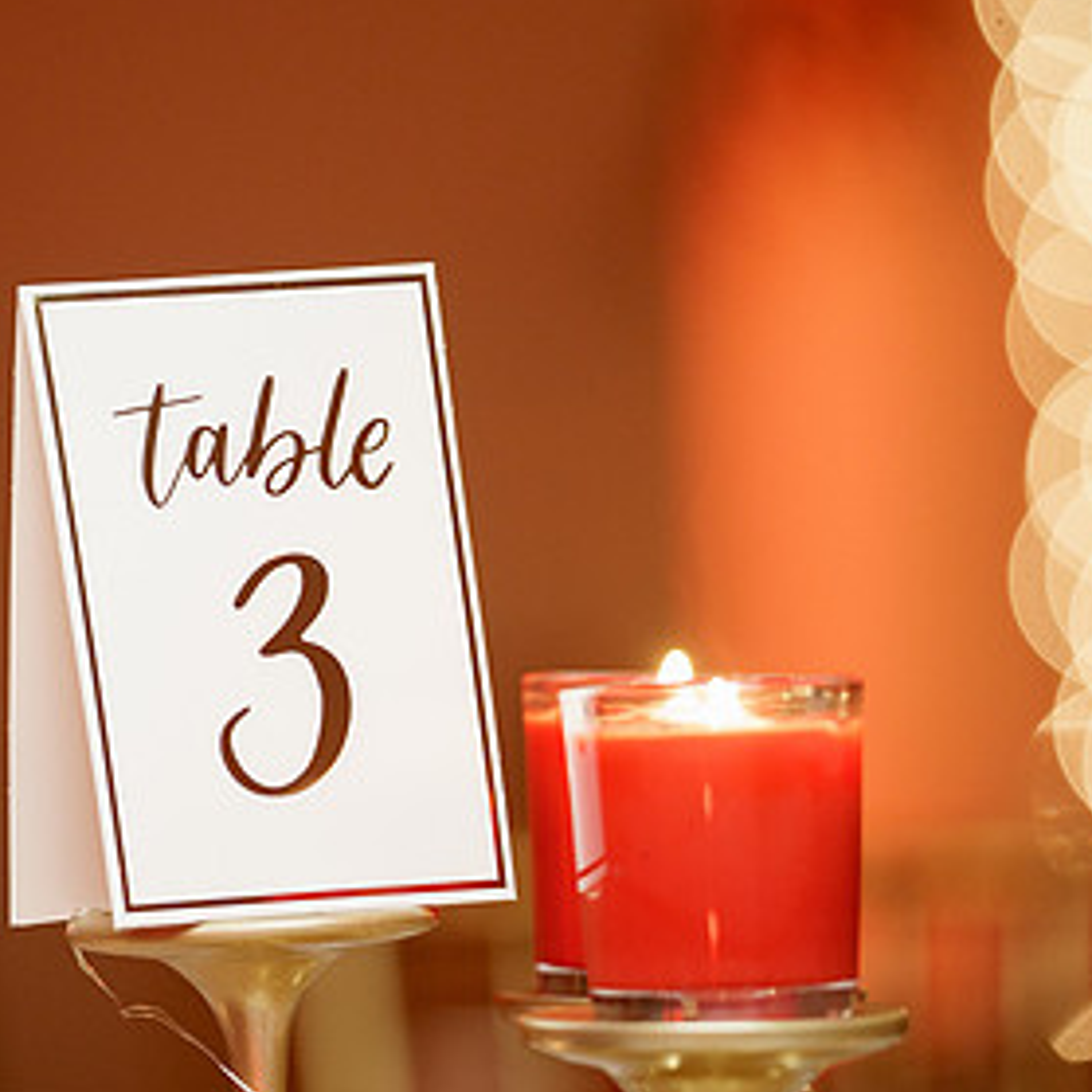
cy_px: 569
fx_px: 9779
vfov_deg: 6.4
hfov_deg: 6.4
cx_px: 376
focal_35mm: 274
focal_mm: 155
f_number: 2.8
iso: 2000
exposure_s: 1/100
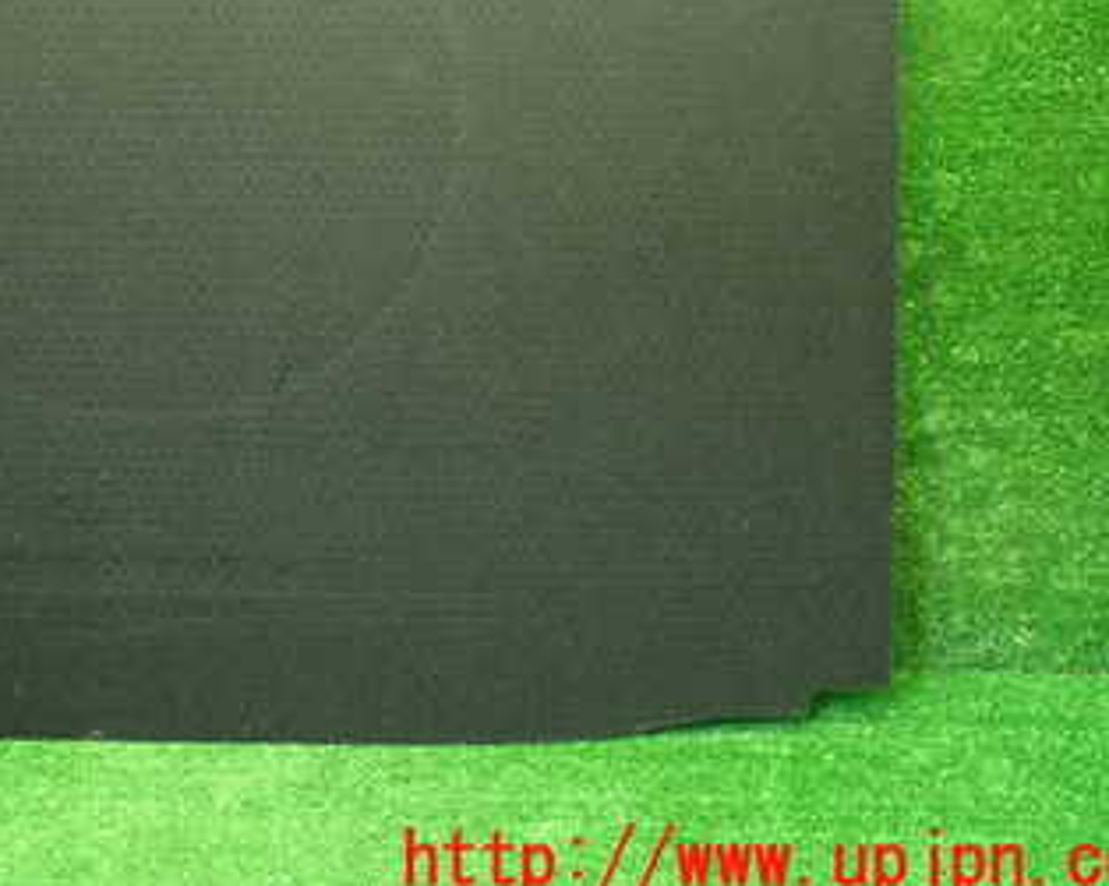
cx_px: 141
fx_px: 1837
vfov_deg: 26.3
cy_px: 113
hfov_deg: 32.2
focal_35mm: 56
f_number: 2.3
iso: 400
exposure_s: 1/30
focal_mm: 5.4
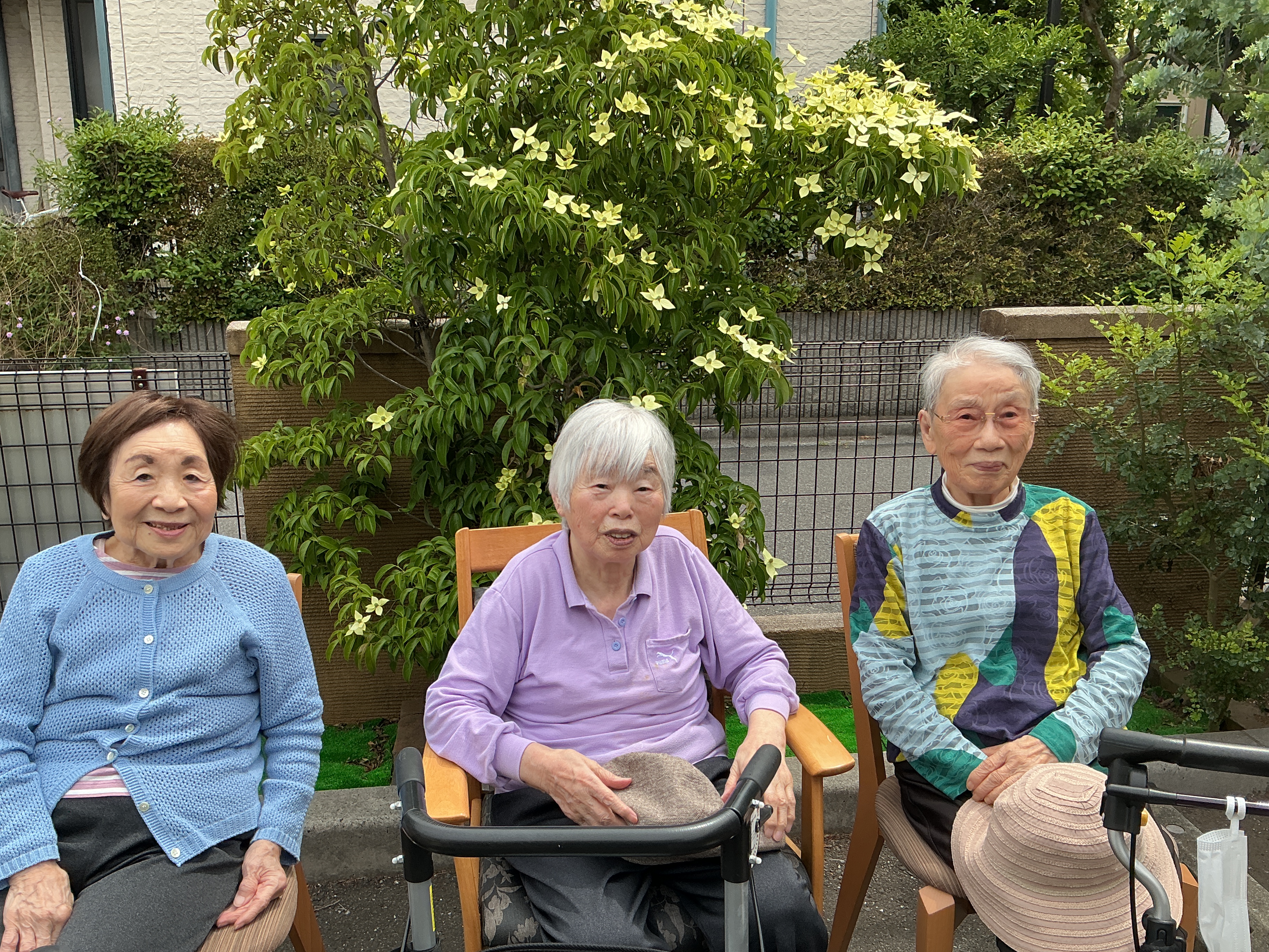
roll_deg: +1.1
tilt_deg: -14.8
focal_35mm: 32
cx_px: 608
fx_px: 1173
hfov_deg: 56.8
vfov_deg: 44.1
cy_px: 510
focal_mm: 3
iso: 25
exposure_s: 1/842
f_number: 1.8
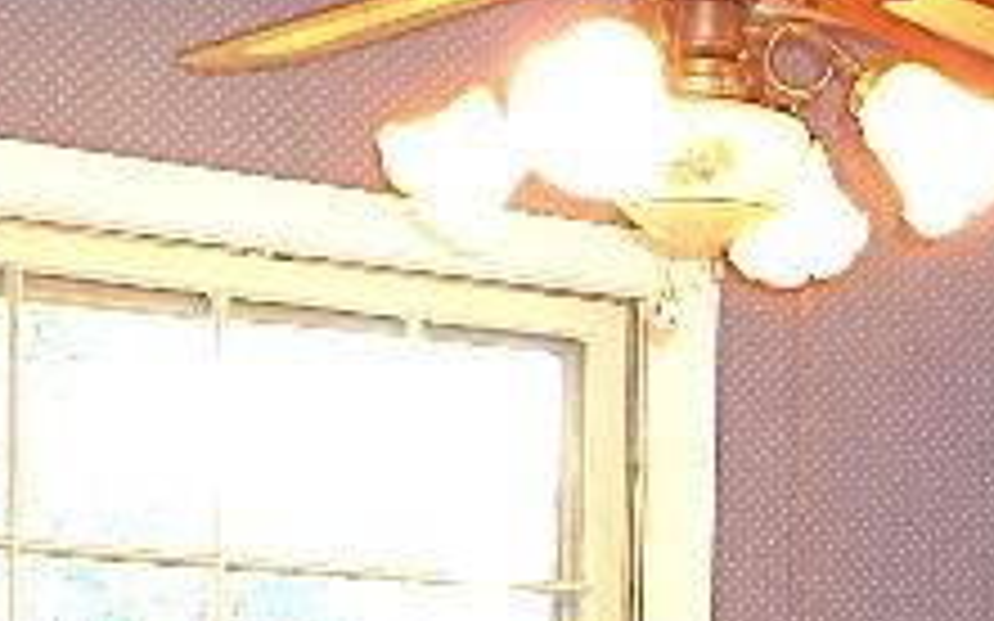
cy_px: 1084
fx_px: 3196
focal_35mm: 118
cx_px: 1084
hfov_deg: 17.1
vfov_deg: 10.5
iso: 200
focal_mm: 4
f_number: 3.2
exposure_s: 1/30
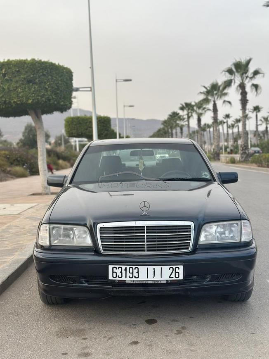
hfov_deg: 30.3
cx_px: 134
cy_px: 180
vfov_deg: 39.7
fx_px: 497
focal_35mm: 48
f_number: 1.78
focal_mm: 6.86
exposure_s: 1/220
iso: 80
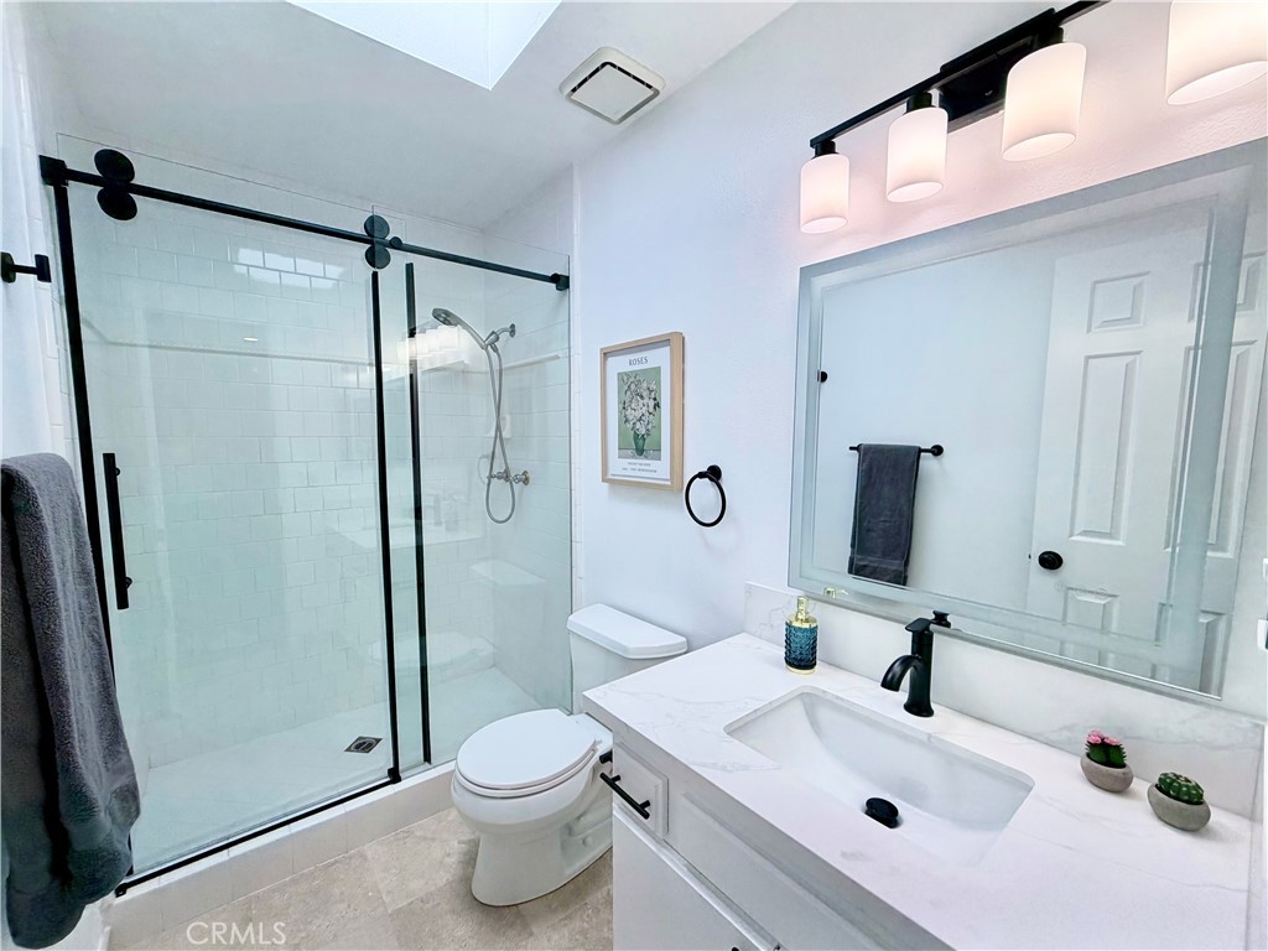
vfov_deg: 85.7
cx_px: 634
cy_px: 476
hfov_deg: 102.1
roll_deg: +0.5
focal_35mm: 14
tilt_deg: -5.0
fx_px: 513
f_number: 2.2
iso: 40
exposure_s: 1/217
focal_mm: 2.22
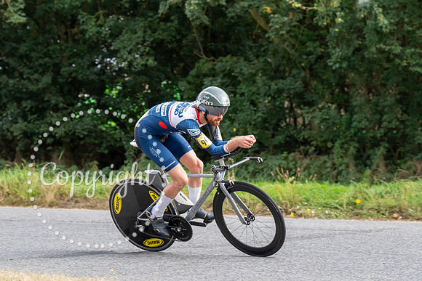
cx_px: 209
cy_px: 143
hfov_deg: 13.8
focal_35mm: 148
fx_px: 1740
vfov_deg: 9.3
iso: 400
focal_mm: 109
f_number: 4
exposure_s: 1/1000
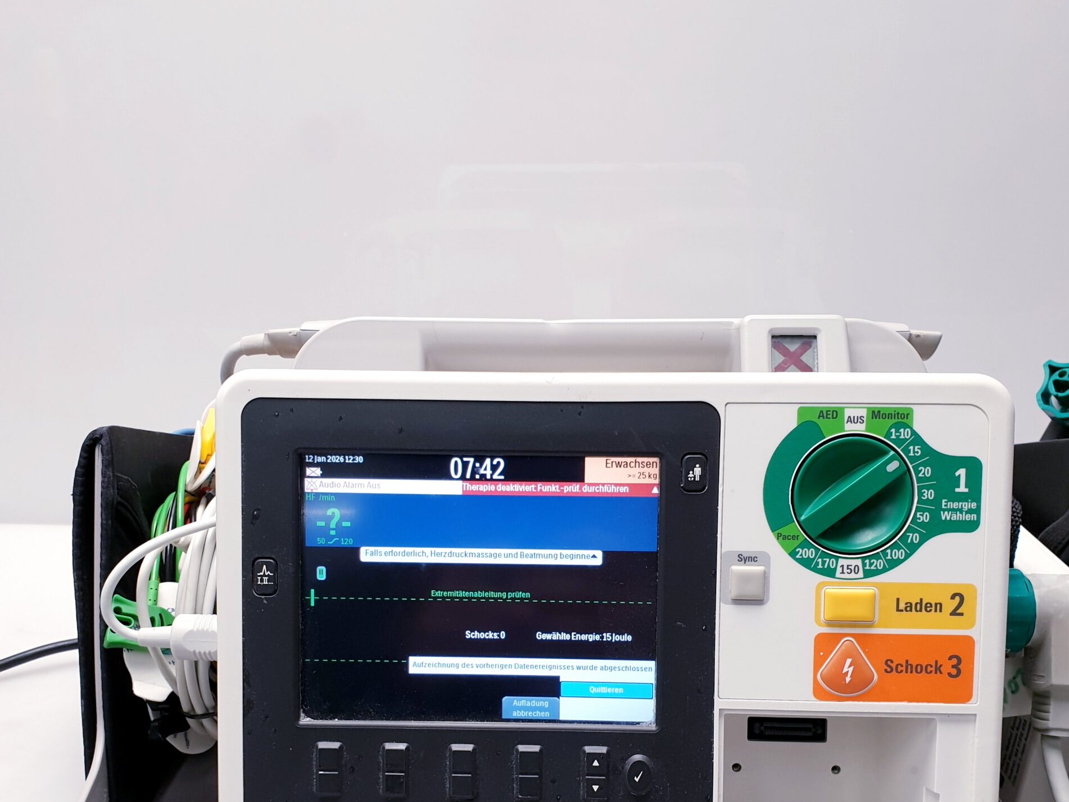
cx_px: 531
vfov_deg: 40.0
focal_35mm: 35
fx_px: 1081
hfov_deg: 52.6
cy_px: 557
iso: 80
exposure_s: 1/50
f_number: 2.4
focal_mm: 4.3
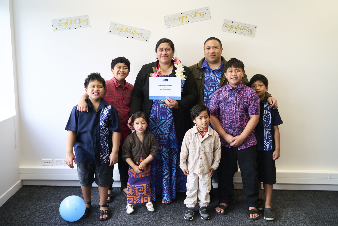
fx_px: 329
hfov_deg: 54.4
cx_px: 169
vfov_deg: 37.9
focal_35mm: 35
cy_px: 113
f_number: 2.5
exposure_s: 1/320
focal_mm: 35
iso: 640
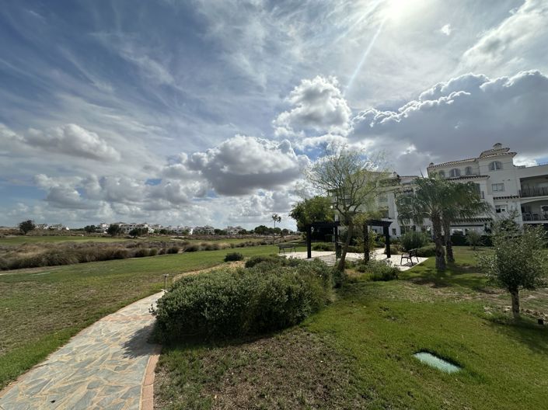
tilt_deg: +7.2
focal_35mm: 14
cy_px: 205
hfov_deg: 102.1
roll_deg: +0.7
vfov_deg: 85.6
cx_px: 274
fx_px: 222
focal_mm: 2.22
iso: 50
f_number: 2.2
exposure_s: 1/5556
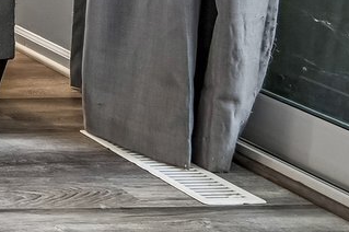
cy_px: -299
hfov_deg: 12.6
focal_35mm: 90
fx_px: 872
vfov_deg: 12.4
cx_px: -620
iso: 400
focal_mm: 14
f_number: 8
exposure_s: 1/2.5
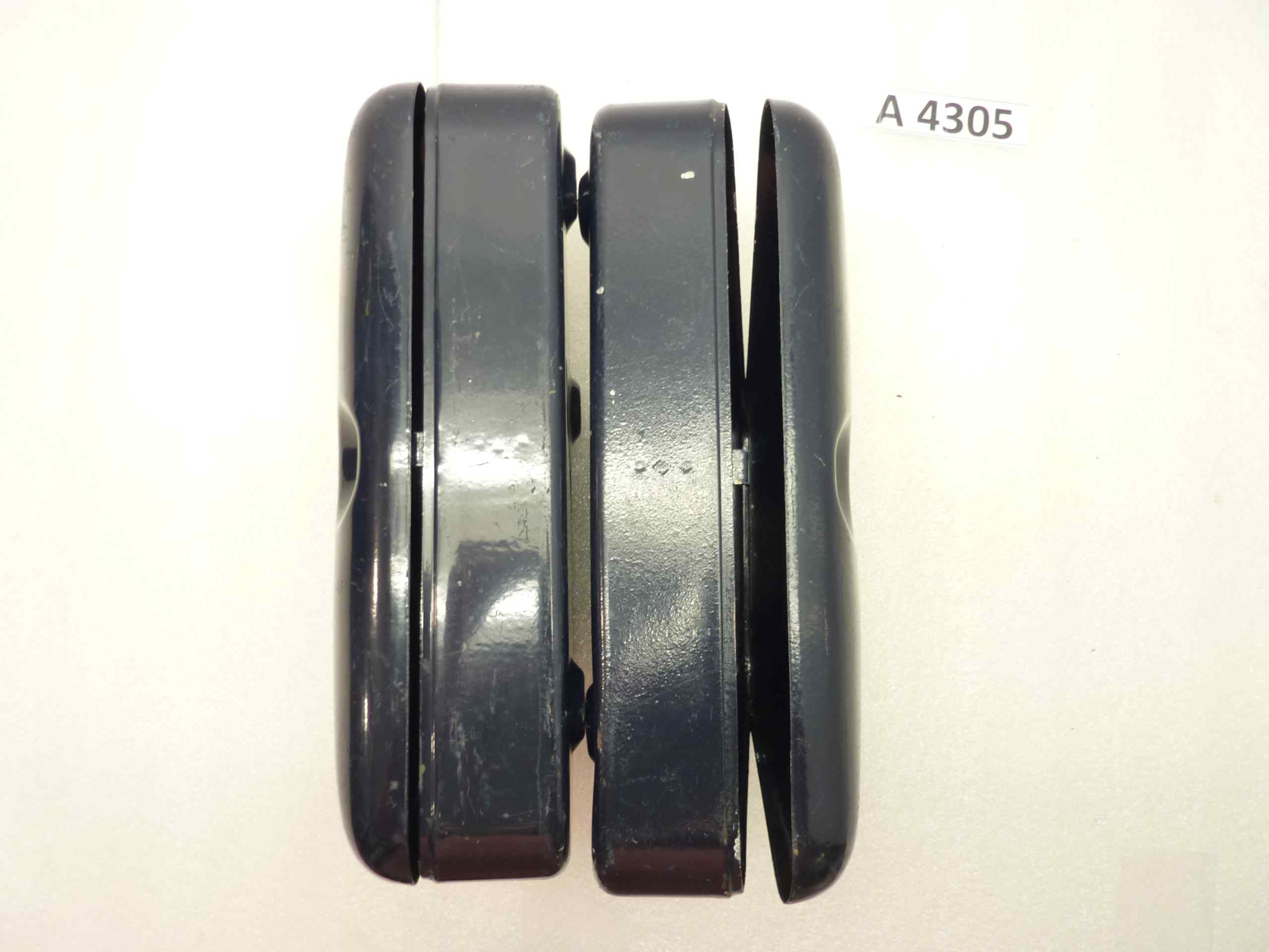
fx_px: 916
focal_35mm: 25
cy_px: 476
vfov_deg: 54.9
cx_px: 634
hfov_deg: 69.4
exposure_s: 1/8
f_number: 3.3
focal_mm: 4.1
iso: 125
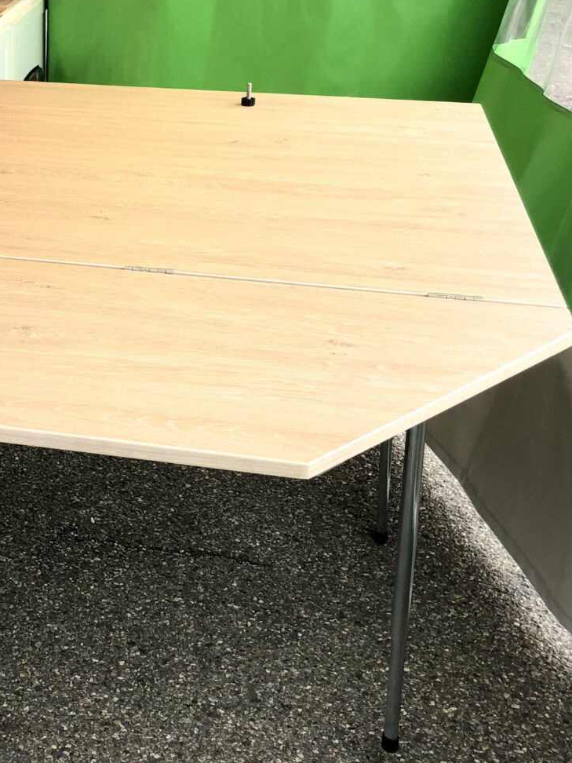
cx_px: 27
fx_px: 1300
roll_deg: +0.3
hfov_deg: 23.9
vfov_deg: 32.3
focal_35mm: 59
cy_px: 219
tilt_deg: -19.6
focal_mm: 4
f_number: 1.8
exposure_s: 1/167
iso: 20
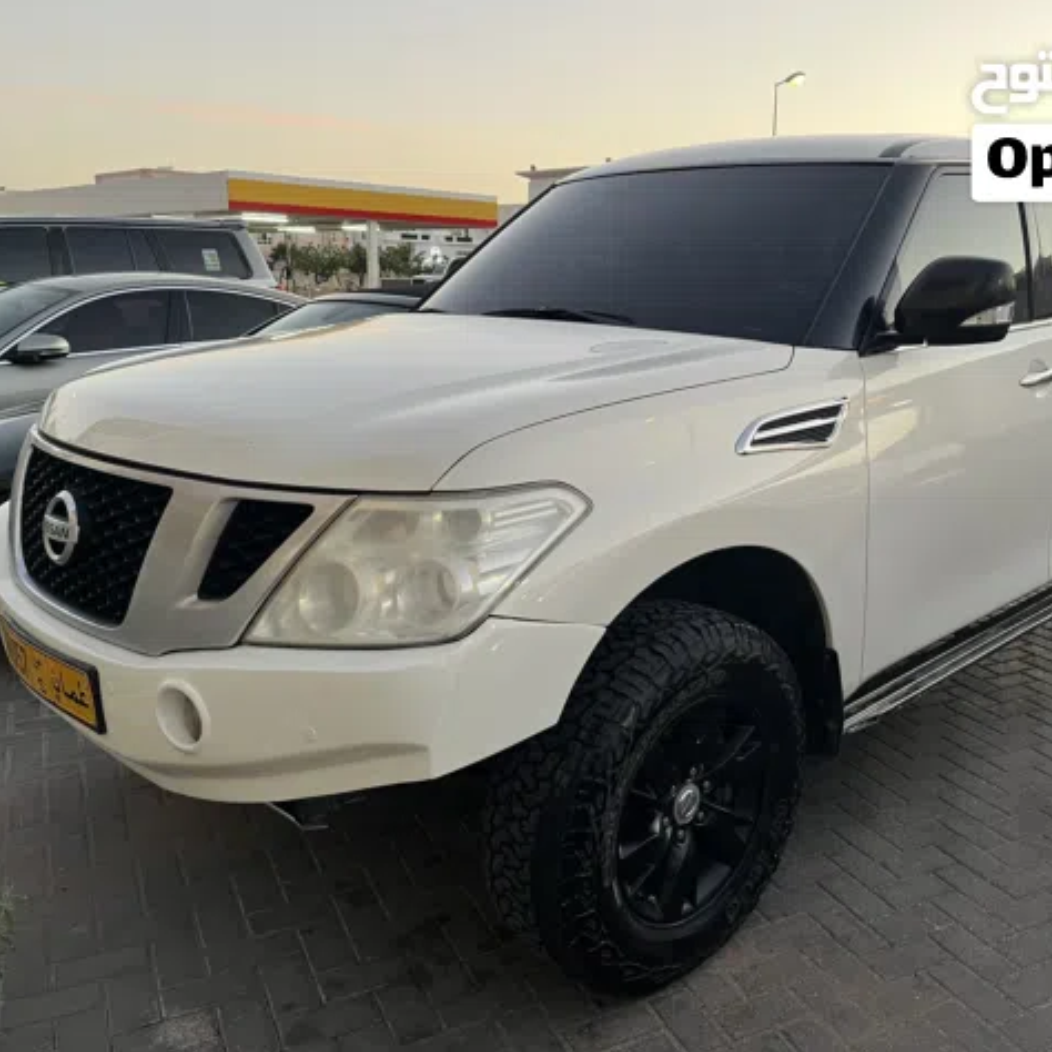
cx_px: 637
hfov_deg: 52.1
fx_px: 1066
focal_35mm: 31
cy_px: 522
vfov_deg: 52.5
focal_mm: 5.1
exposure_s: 1/50
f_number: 1.6
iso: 100
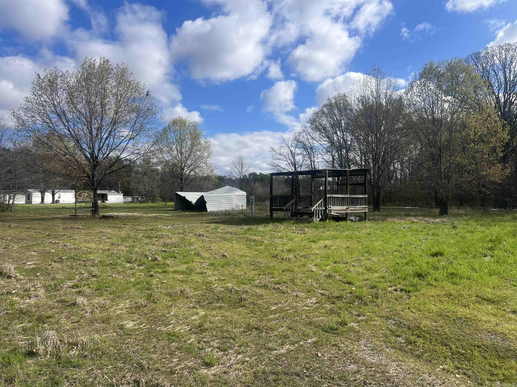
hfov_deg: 67.3
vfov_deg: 53.1
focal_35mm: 26
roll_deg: +0.5
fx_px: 388
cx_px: 258
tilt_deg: +1.8
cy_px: 194
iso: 50
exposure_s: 1/4831
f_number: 1.5
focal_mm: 5.7
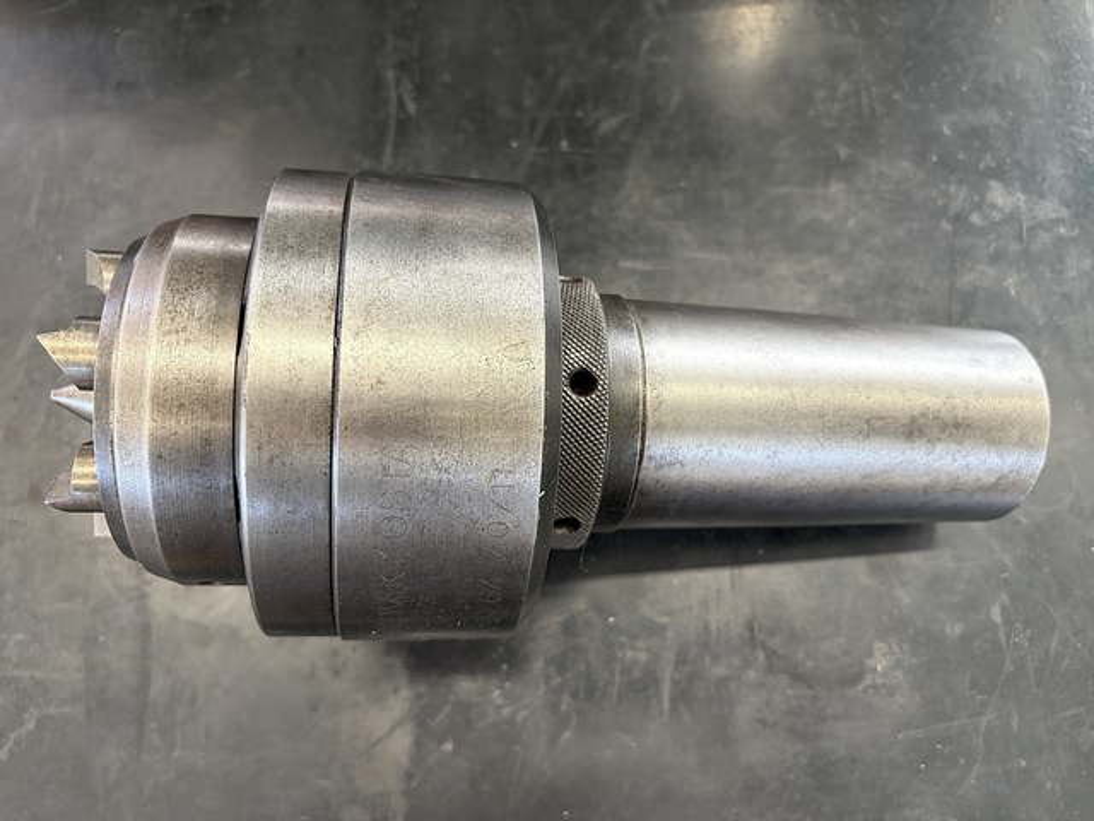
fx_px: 822
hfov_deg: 67.3
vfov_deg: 53.1
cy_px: 410
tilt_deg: -75.3
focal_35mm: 26
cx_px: 547
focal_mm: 5.96
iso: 160
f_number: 1.6
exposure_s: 1/60
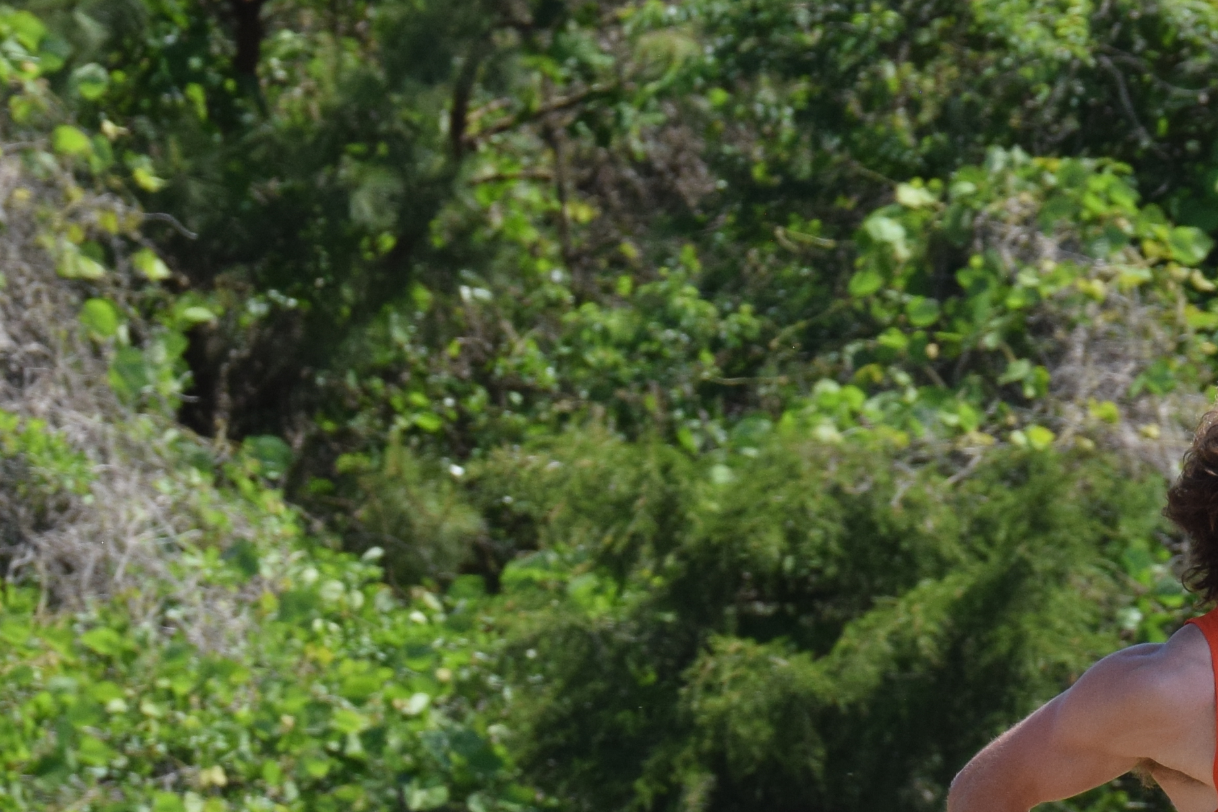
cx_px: 1370
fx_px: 18132
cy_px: 984
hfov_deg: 3.8
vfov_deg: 2.6
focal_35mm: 536
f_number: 7.1
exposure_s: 1/1000
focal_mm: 110
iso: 400
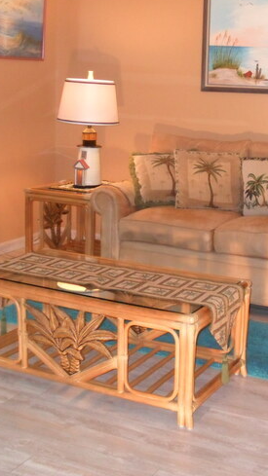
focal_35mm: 52
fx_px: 657
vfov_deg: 39.9
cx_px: 235
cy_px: 237
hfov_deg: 22.6
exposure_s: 1/45
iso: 320
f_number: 3
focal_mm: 6.3
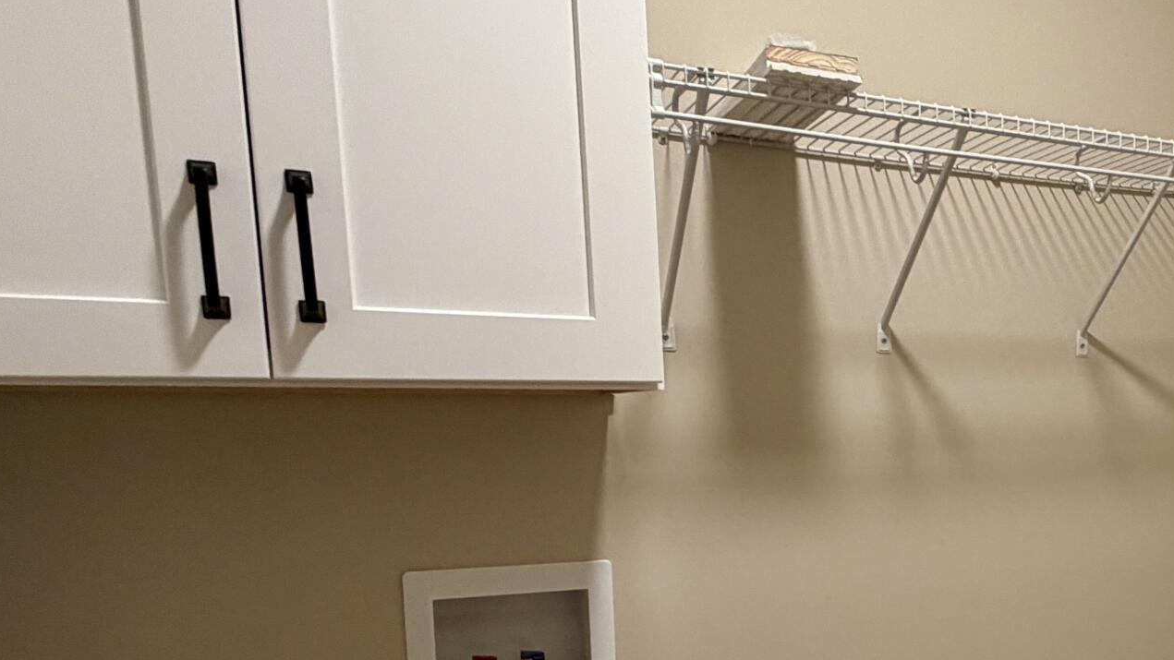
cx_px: 1107
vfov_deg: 31.8
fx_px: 1121
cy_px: 547
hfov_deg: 48.1
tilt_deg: -6.5
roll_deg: -0.3
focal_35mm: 36
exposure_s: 1/60
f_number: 2.2
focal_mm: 2.22
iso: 250
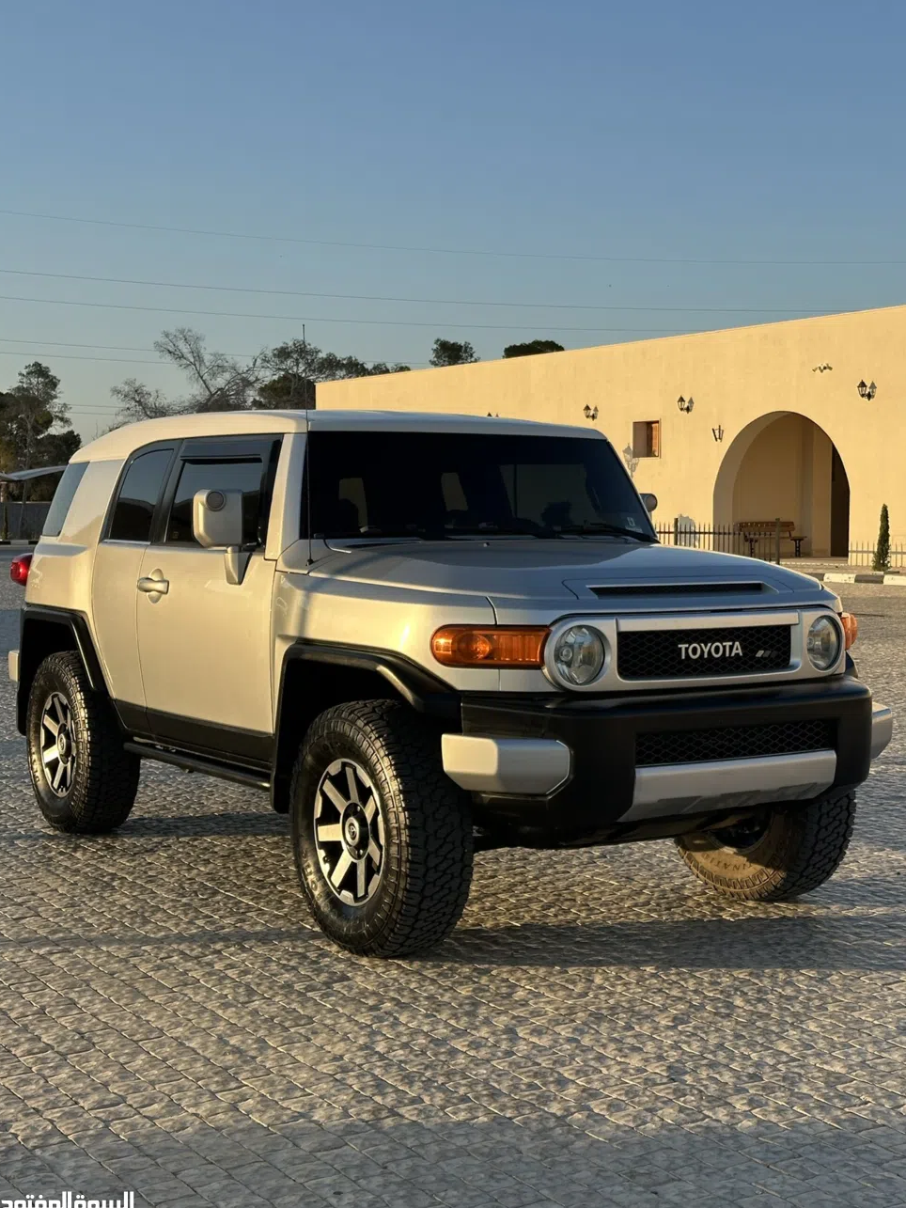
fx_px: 1779
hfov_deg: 28.6
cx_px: 456
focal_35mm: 51
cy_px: 640
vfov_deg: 37.5
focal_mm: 6.86
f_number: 1.78
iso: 64
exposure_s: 1/1916
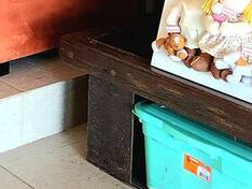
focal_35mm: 80
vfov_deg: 15.5
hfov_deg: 18.9
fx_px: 583
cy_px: -165
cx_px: -197
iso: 160
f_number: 2.2
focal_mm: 2.2
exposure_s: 1/60.2
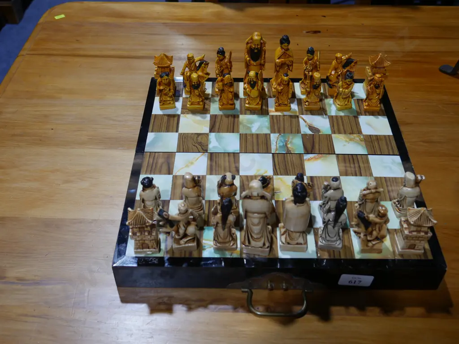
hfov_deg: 46.8
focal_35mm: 40
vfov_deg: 36.0
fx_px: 530
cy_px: 172
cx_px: 230
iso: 200
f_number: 4.5
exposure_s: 1/80
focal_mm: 20
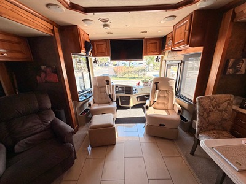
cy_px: 92
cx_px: 123
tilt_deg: -16.9
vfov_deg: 85.7
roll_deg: +1.4
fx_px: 99
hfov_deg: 102.1
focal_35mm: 14
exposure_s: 1/121
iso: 200
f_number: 2.2
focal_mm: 2.22
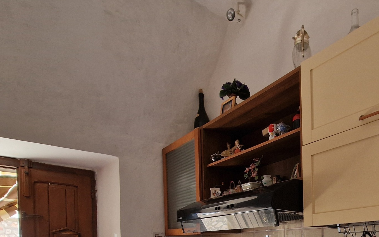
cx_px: 271
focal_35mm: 26
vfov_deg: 39.1
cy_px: 260
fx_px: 269
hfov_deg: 67.2
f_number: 2.2
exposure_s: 1/60
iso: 80
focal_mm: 2.2
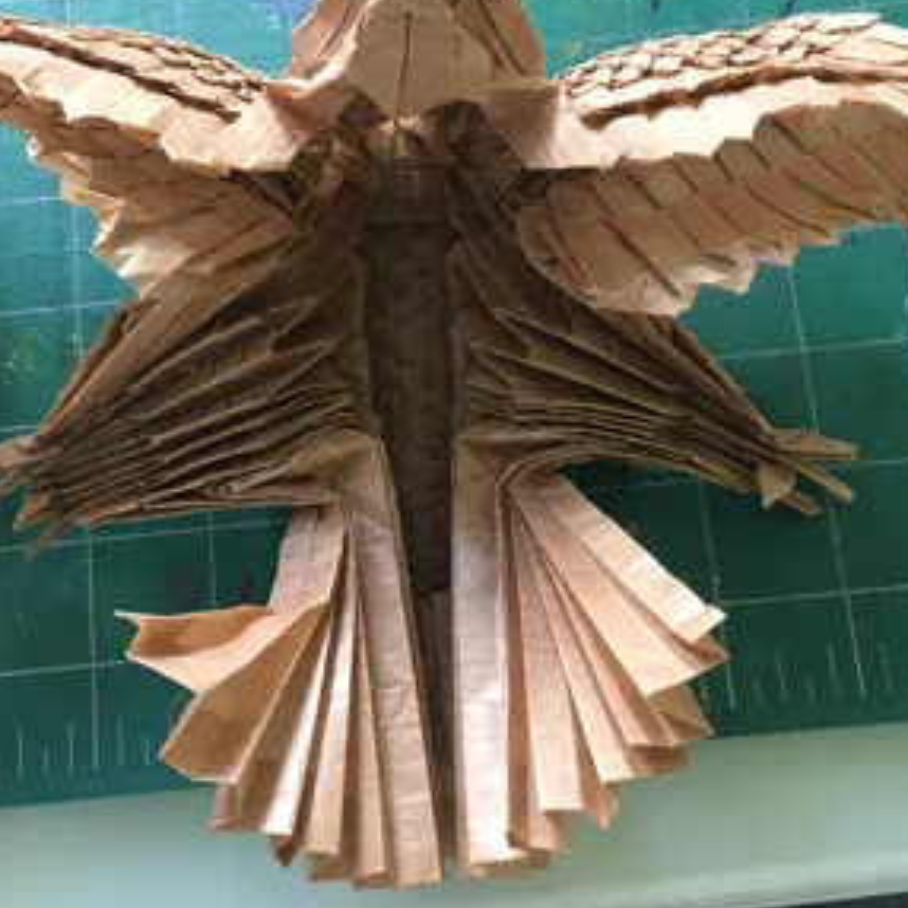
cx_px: 406
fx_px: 1276
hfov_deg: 39.1
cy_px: 410
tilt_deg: -76.4
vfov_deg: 39.1
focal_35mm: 43
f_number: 2.2
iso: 200
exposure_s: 1/33
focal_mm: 4.15
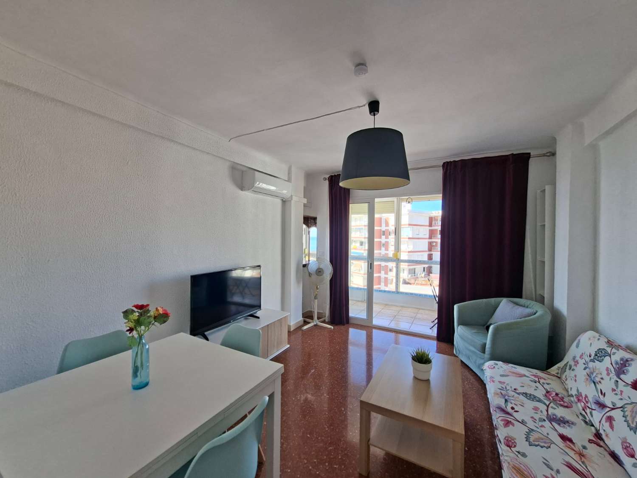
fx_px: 239
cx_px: 318
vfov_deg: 89.9
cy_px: 239
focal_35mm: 13
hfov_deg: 106.2
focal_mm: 1.74
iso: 40
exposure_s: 1/120
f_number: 2.2
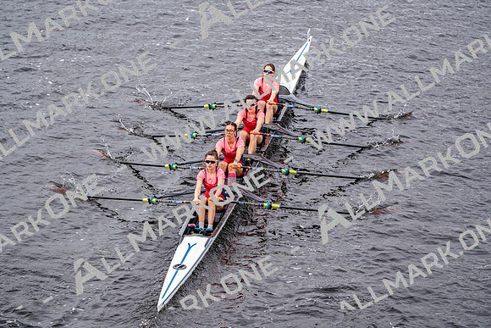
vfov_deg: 6.9
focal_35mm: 200
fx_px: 2728
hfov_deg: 10.3
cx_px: 246
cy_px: 164
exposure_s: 1/2000
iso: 320
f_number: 2.8
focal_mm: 200
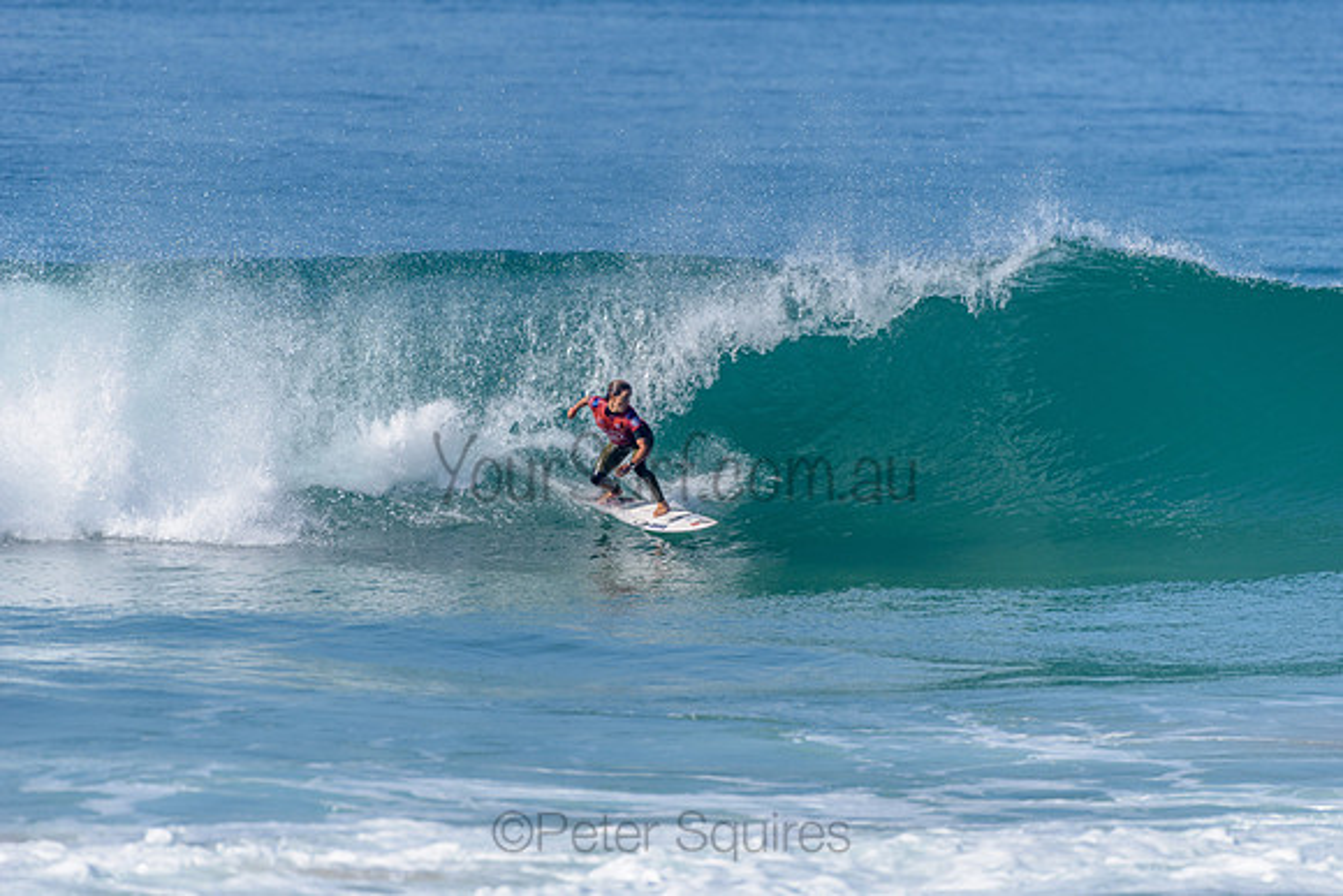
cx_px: 672
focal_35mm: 500
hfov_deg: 4.1
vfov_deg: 2.8
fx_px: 18656
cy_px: 448
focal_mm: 500
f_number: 5.6
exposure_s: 1/2000
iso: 180
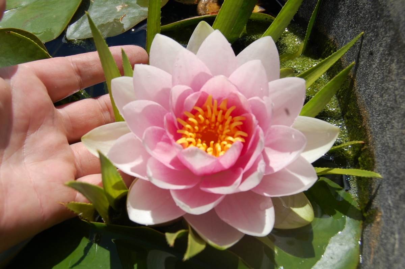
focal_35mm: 45
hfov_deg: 43.6
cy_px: 134
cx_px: 202
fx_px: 506
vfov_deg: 29.8
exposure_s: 1/400
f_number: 10
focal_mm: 30
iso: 200
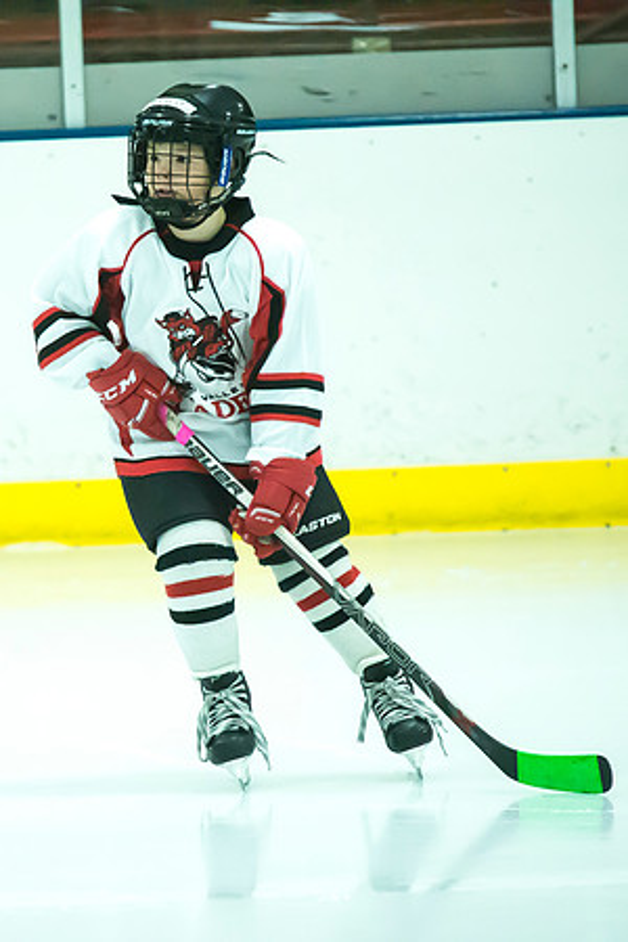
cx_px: 72
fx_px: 11072
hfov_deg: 3.2
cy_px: 492
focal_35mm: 423
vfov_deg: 4.9
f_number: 5.6
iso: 6400
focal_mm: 270
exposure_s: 1/1000
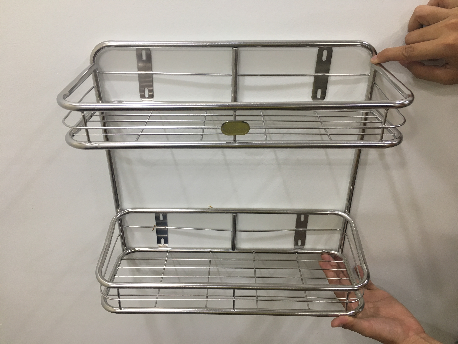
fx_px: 384
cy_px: 172
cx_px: 229
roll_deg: -1.8
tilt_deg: -28.5
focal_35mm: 29
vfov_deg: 48.2
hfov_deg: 61.7
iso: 80
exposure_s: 1/33
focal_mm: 4.15
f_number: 2.2
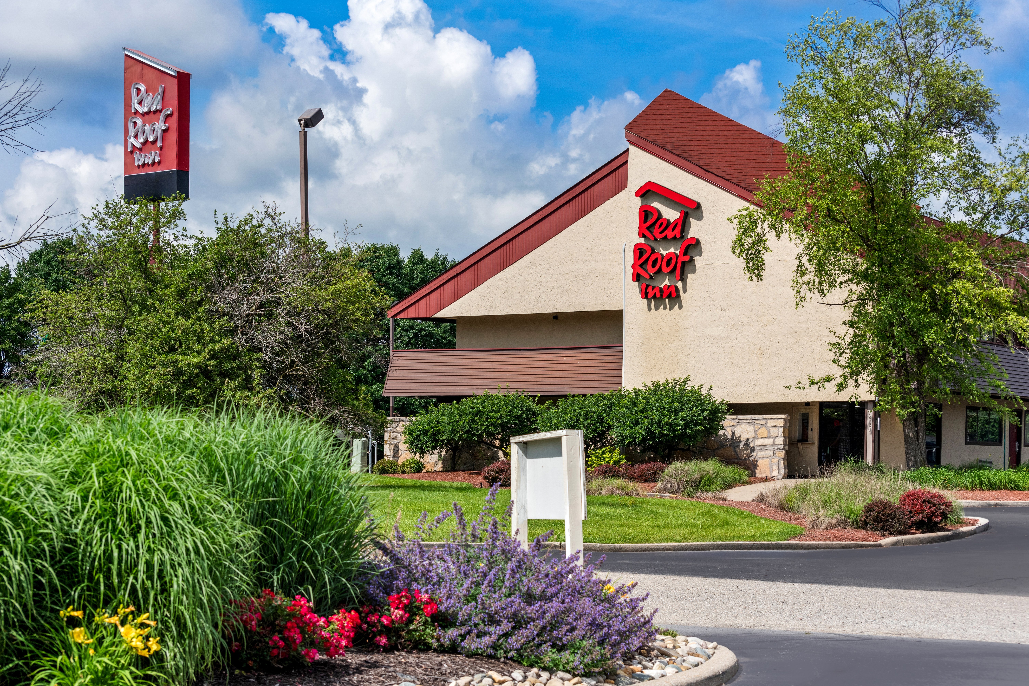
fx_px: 2001
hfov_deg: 28.8
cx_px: 514
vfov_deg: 19.5
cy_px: 343
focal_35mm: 70
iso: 400
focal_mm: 70
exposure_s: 1/1600
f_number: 8
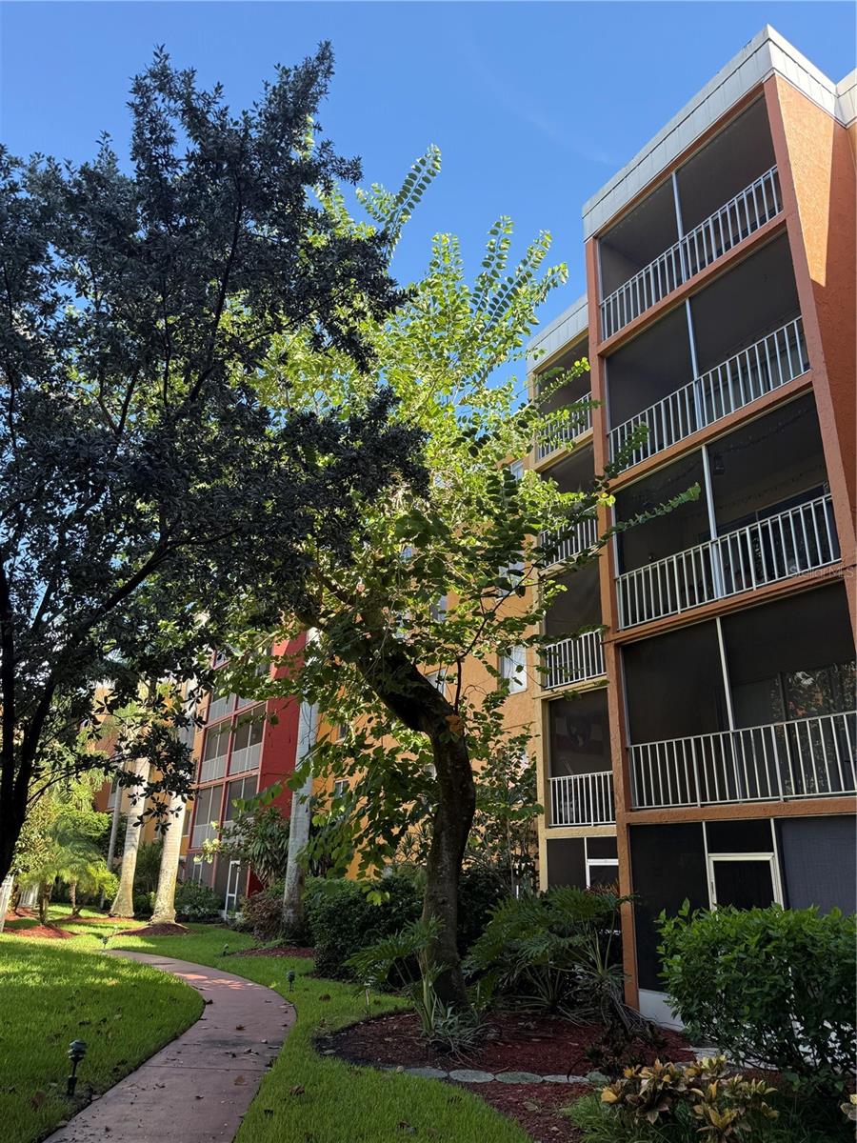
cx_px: 428
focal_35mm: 24
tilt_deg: +20.5
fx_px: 792
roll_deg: -2.3
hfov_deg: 56.8
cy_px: 572
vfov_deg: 71.6
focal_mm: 6.76
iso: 80
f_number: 1.78
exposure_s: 1/607
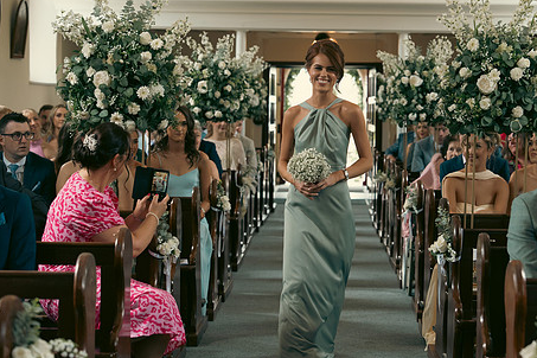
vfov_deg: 16.6
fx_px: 1223
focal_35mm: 82
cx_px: 332
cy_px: 145
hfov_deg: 24.7
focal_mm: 64
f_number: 3.5
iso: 1000
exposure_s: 1/200
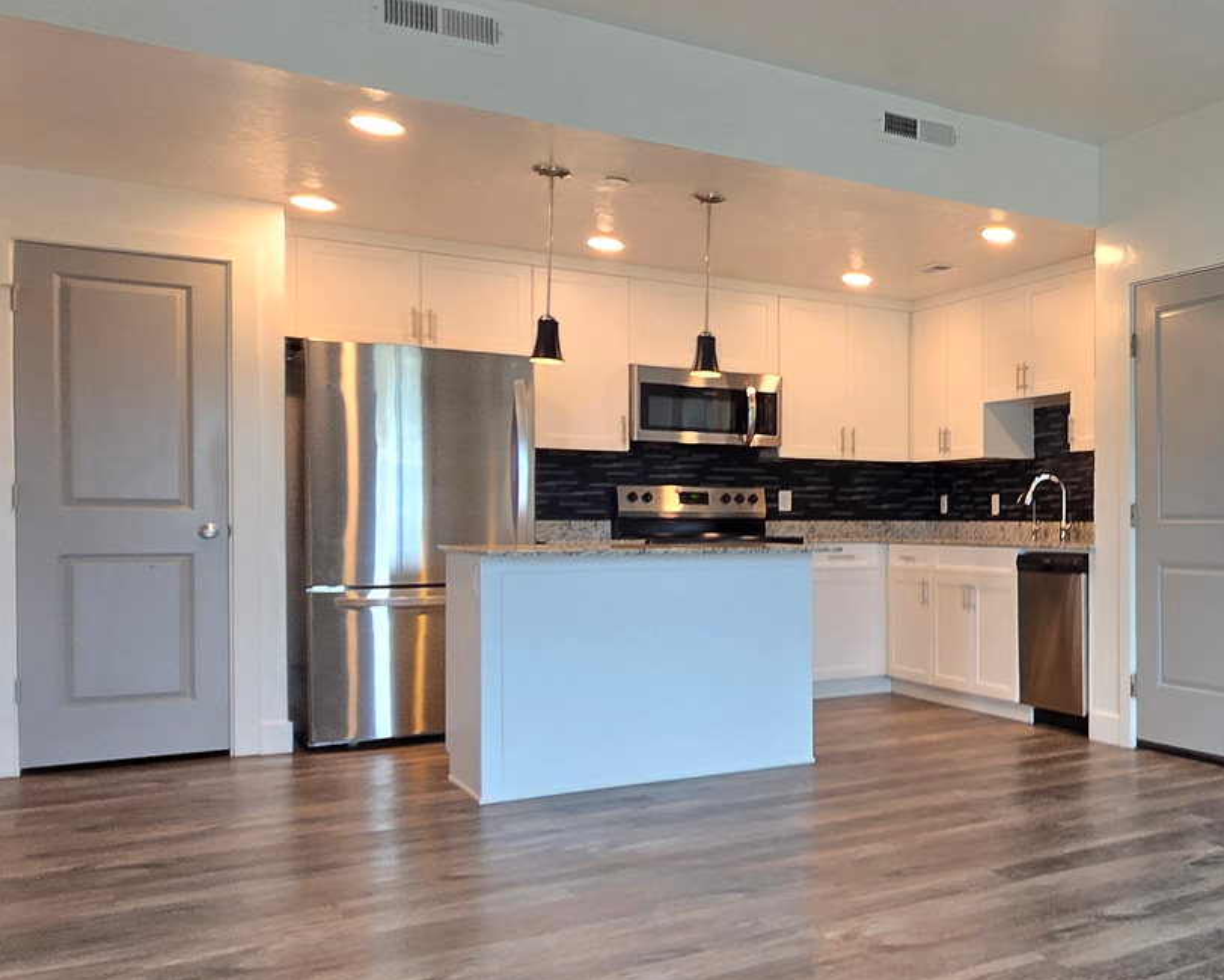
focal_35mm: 32
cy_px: 565
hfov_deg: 41.8
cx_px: 1397
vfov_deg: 45.7
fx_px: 1160
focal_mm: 2.2
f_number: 2.2
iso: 160
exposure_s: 1/60
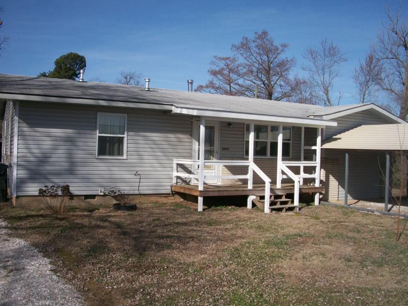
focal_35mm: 35
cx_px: 204
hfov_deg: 52.6
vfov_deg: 40.7
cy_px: 153
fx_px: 413
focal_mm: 6.3
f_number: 5.6
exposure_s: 1/500
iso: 80
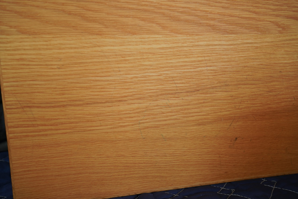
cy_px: 100
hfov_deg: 54.4
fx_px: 290
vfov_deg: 37.9
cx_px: 149
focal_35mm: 35
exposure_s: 1/40
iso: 320
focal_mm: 35
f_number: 5
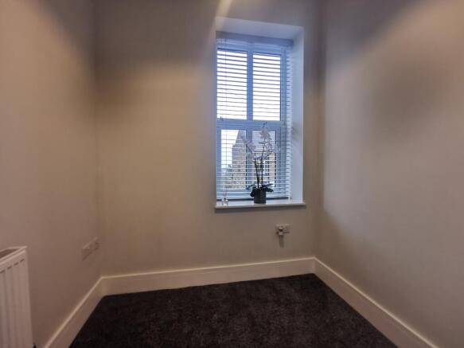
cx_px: 232
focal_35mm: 17
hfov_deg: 91.0
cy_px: 174
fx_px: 228
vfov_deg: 74.7
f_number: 2.2
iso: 125
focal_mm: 2.26
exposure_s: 1/100
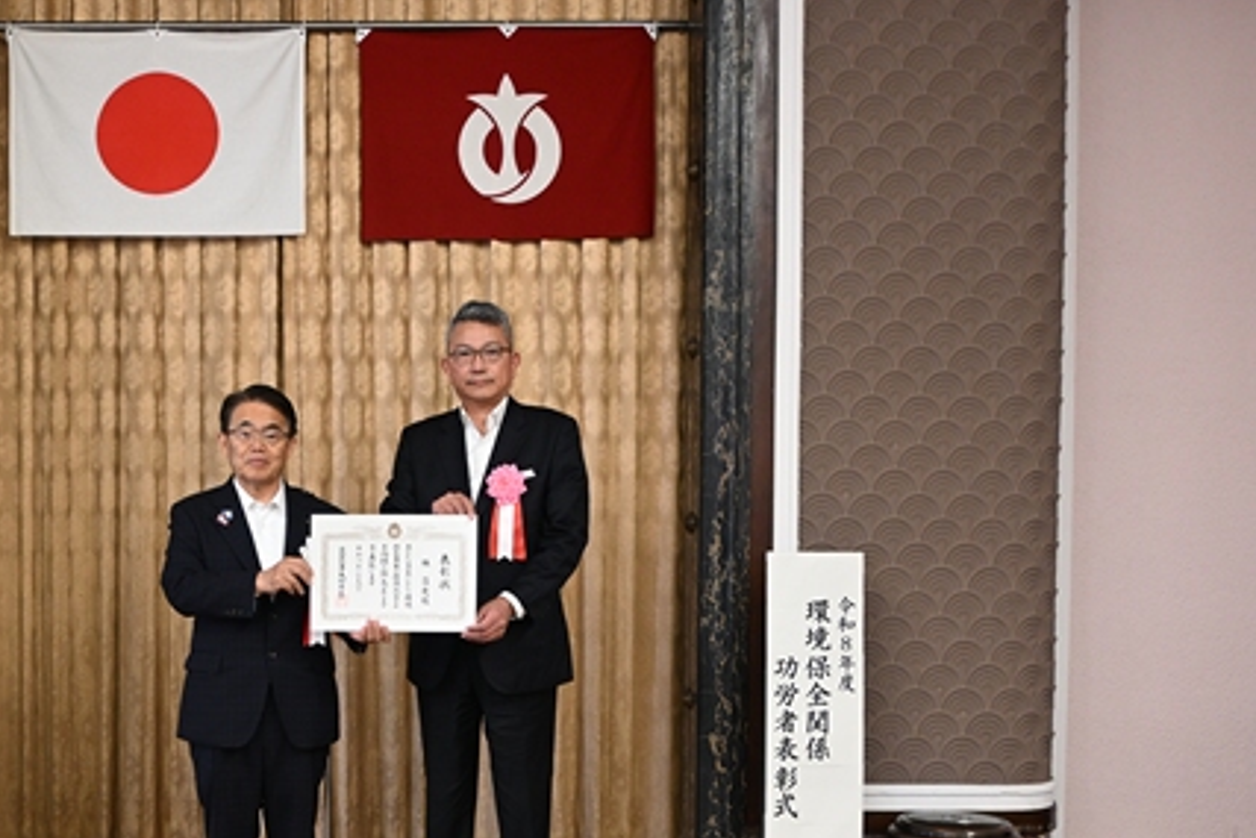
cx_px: 362
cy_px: 584
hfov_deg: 42.6
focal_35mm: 45
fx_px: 1570
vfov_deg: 29.6
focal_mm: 20
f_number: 3.8
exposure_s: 1/30
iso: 1000
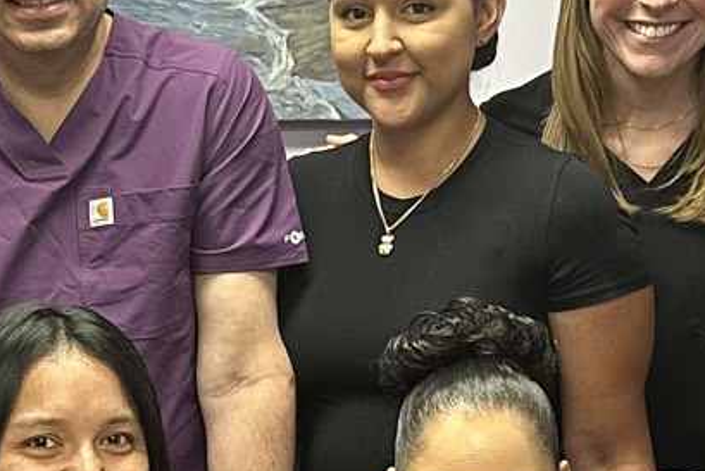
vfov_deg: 11.1
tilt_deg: -10.2
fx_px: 2390
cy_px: 461
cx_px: 134
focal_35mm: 122
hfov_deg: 16.6
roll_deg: +0.5
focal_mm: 6.86
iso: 250
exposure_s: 1/60
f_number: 1.78
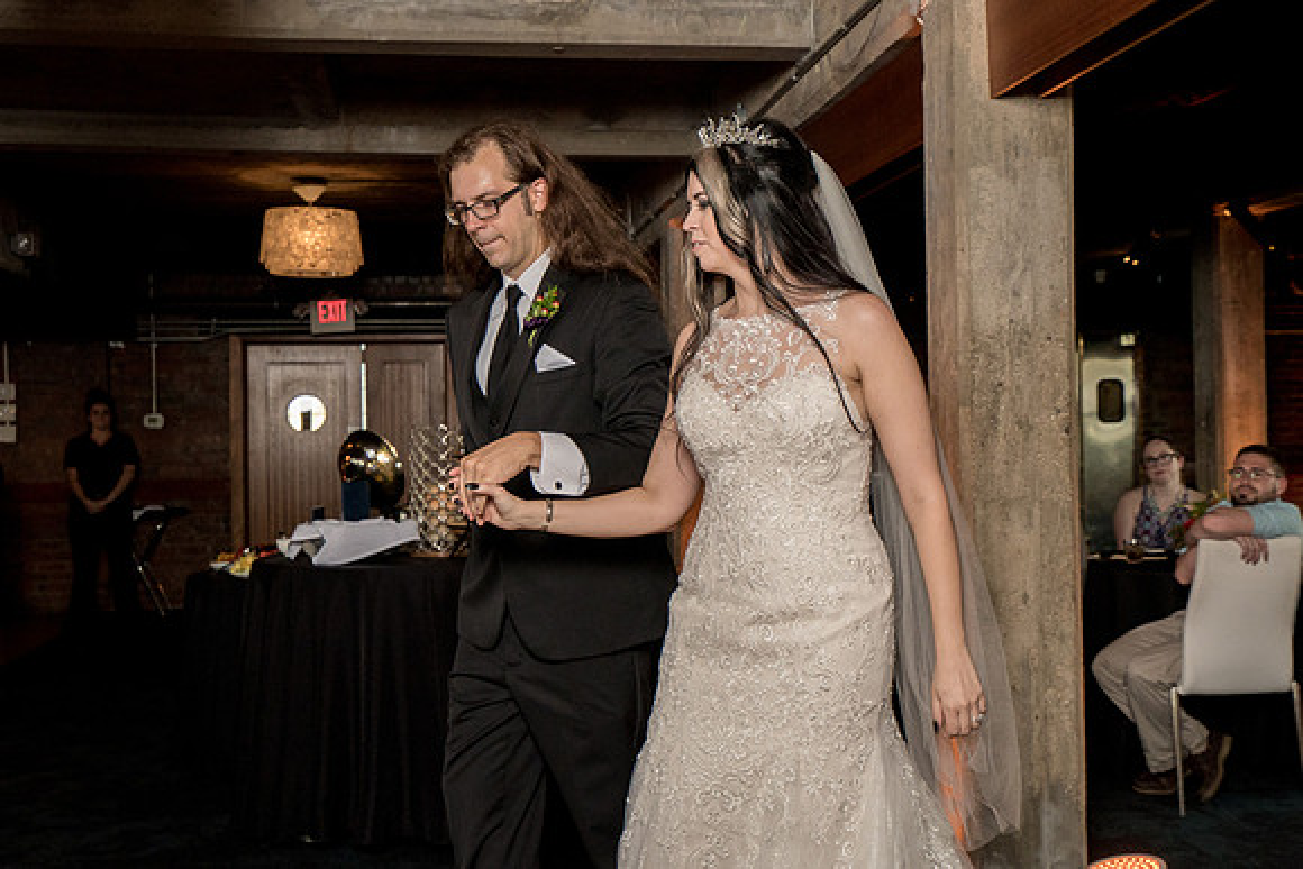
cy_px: 421
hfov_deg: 43.3
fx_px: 1642
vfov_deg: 29.7
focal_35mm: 45
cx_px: 692
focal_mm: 35
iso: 2000
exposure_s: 1/200
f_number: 5.6
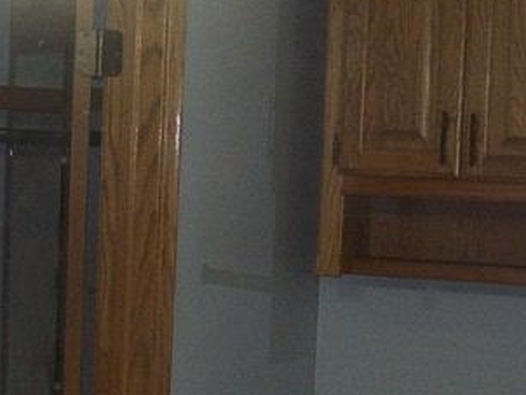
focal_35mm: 147
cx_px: 219
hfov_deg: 13.4
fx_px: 2235
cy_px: 465
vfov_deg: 10.0
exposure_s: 1/60
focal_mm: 7.8
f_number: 2.8
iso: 125
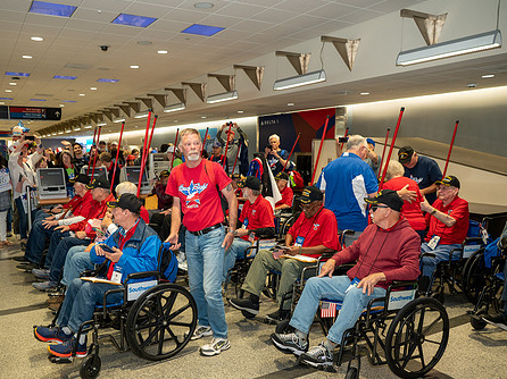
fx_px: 439
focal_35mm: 30
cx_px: 214
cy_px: 216
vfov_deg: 46.6
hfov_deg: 59.7
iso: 900
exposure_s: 1/40
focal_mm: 24
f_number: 4.5
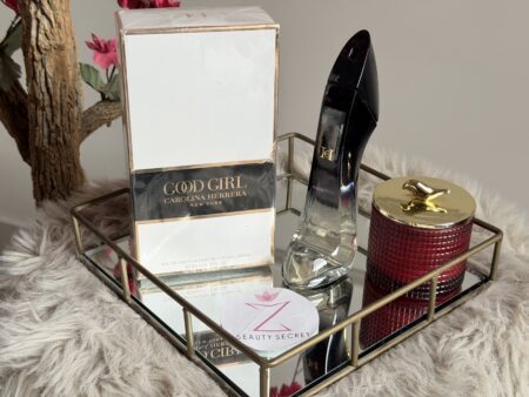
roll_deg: -0.2
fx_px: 734
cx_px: 264
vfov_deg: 30.3
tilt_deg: -29.7
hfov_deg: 39.6
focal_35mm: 48
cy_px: 198
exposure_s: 1/121
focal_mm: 6.76
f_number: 1.78
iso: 64
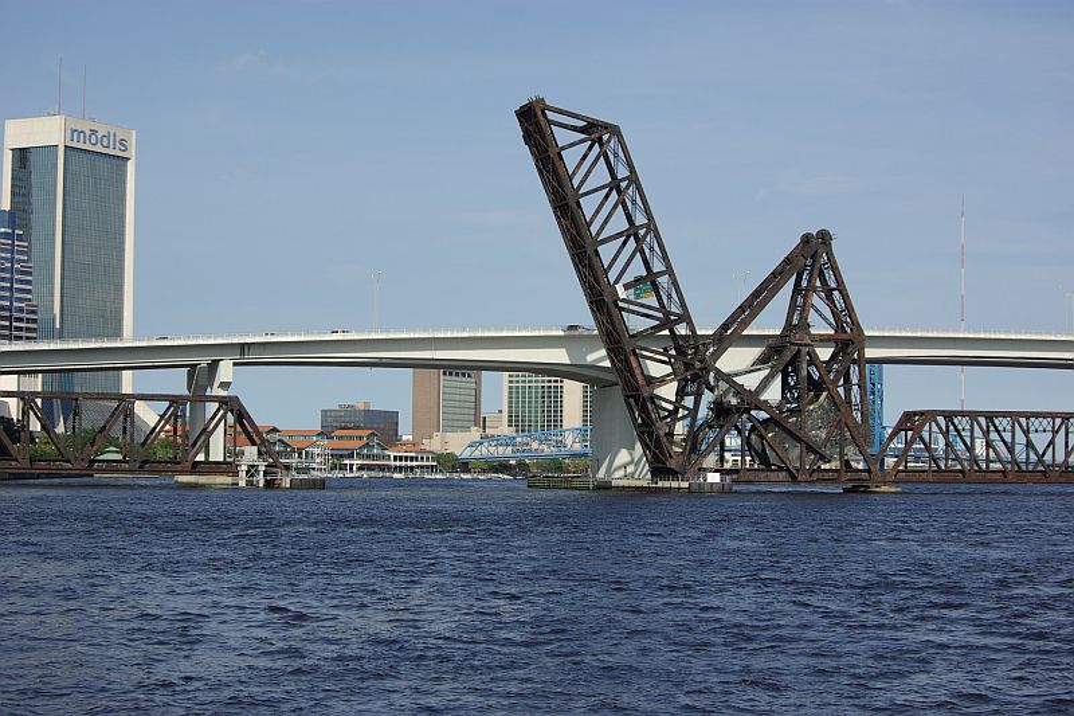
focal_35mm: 75
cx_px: 537
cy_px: 358
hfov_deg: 27.0
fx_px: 2237
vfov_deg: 18.2
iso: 100
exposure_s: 1/350
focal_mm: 50
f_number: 6.7
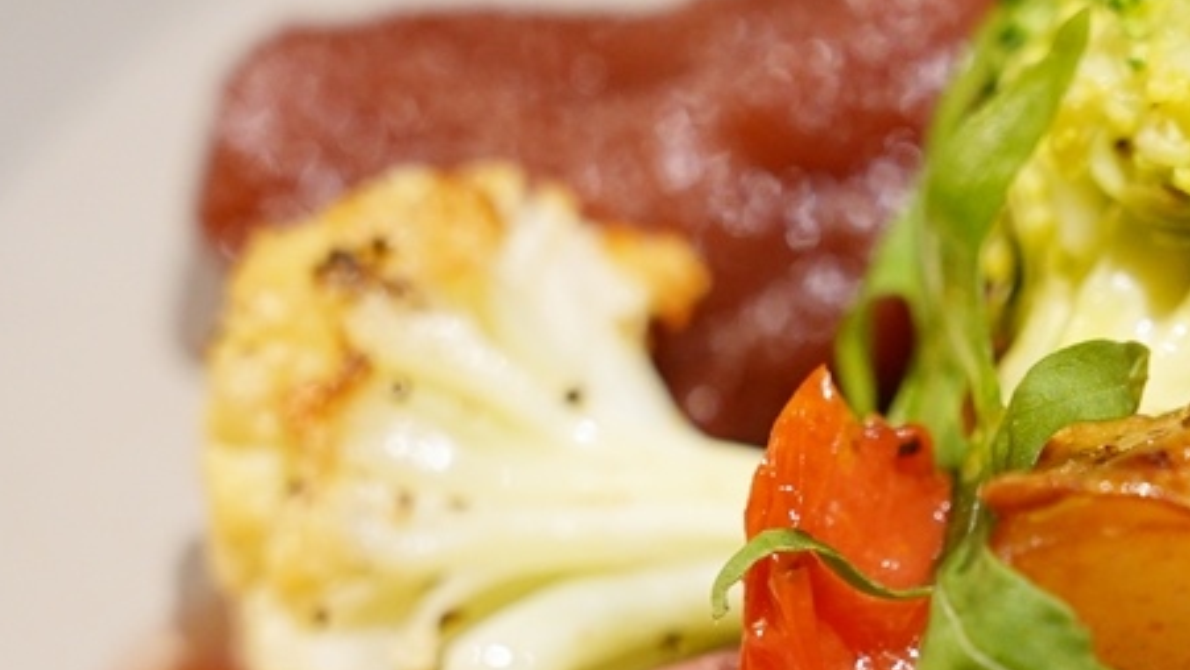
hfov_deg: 8.8
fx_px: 7701
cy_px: 806
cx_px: 826
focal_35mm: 244
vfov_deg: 5.0
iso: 1600
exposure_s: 1/30
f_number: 5.6
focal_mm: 105
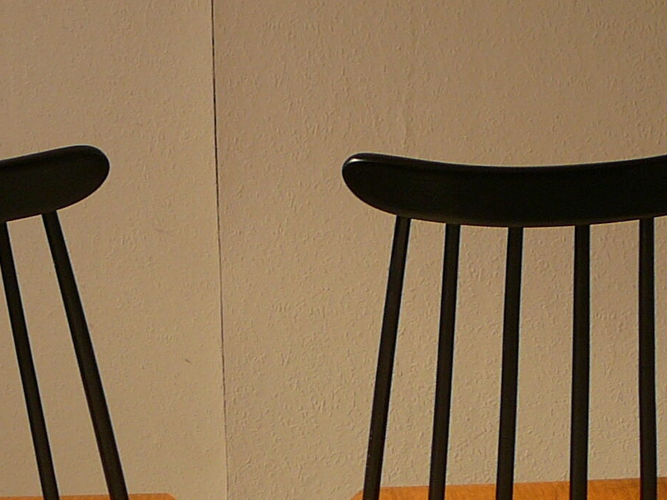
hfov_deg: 15.8
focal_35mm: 125
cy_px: 623
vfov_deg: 11.6
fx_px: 2408
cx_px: 285
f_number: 3.2
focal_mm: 6.7
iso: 80
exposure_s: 1/100
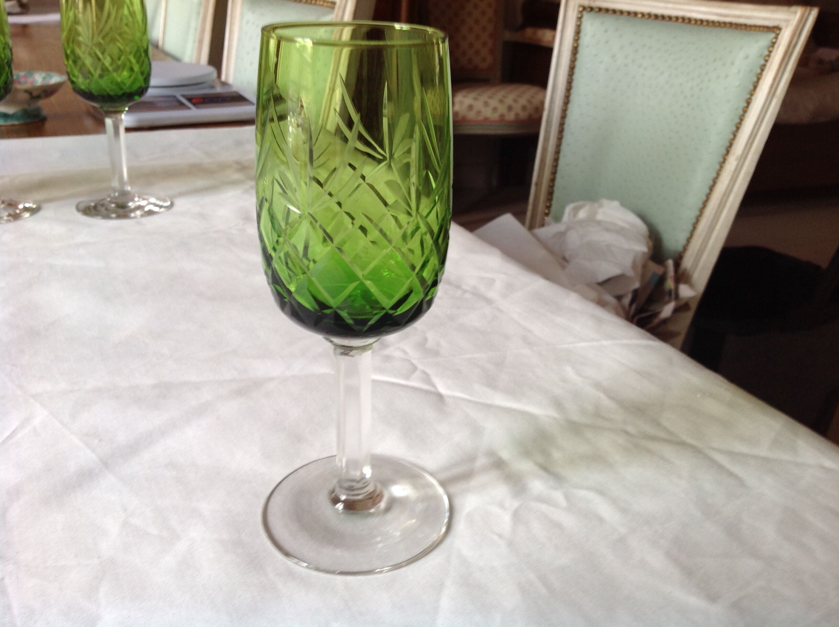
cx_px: 420
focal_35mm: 35
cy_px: 314
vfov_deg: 40.6
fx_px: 847
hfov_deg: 52.7
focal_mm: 4.28
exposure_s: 1/17
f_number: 2.4
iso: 50
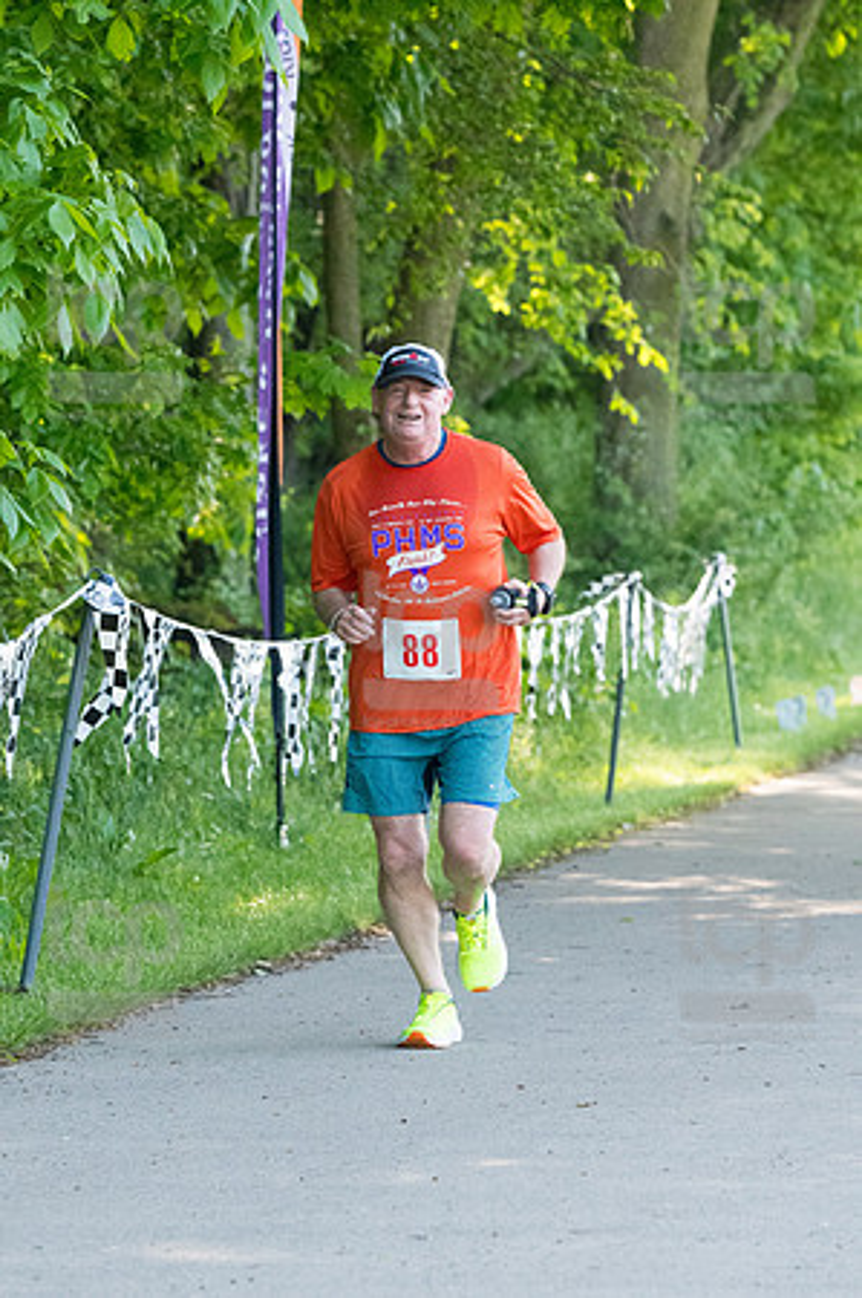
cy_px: 649
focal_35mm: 247
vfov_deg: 8.3
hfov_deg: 5.6
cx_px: 431
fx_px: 8891
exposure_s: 1/1600
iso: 4000
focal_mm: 165
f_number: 5.6
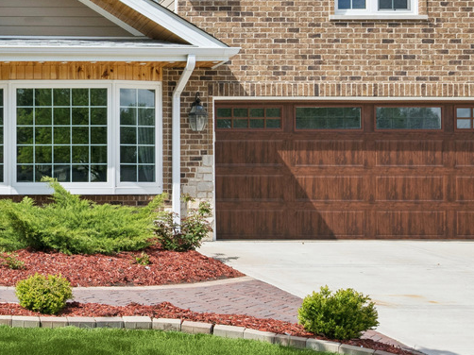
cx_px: -55
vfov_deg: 24.7
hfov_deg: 29.3
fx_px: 808
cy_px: 136
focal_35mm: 59
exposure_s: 1/750
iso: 400
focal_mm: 19
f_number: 8
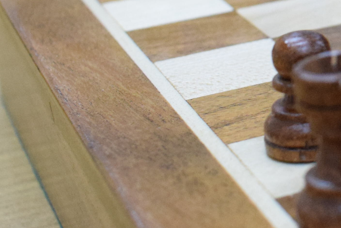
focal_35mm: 128
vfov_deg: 10.5
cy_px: -56
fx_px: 1213
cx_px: 592
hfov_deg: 14.3
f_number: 5.6
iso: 2000
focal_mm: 20
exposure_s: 1/80
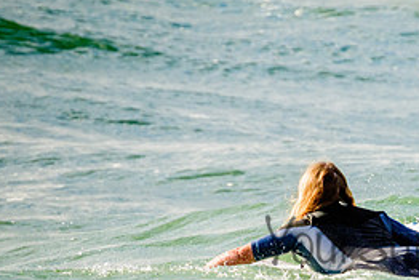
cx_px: 430
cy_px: 226
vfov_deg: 0.8
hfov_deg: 1.2
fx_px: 20611
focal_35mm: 1770
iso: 1100
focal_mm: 800
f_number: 11
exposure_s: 1/2000
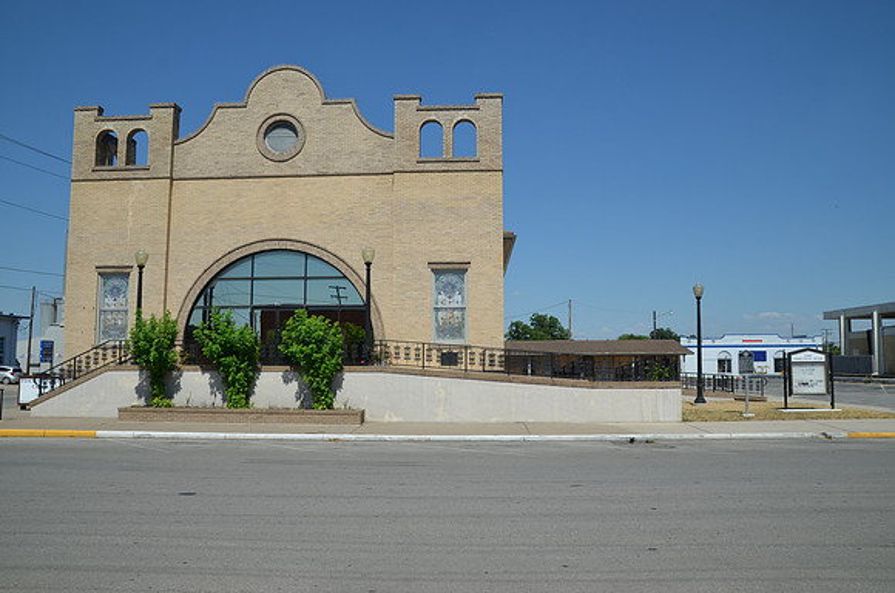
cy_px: 296
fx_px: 633
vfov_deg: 50.2
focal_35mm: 26
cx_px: 448
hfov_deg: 70.6
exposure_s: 1/250
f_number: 8
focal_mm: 17
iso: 200
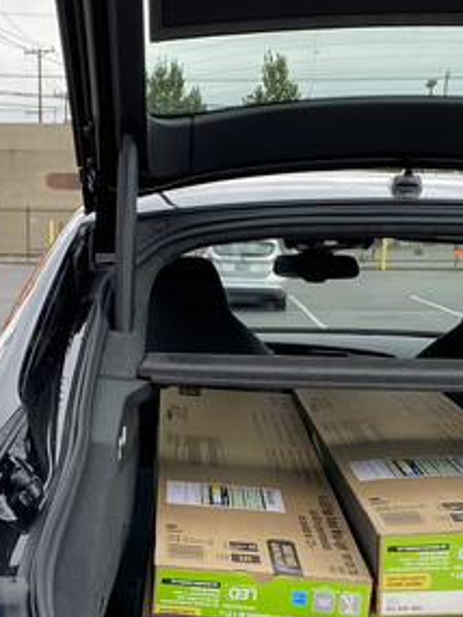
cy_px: 582
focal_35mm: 73
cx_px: 100
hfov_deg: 20.0
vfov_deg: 25.6
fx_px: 1301
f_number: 1.8
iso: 32
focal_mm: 4.25
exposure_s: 1/128
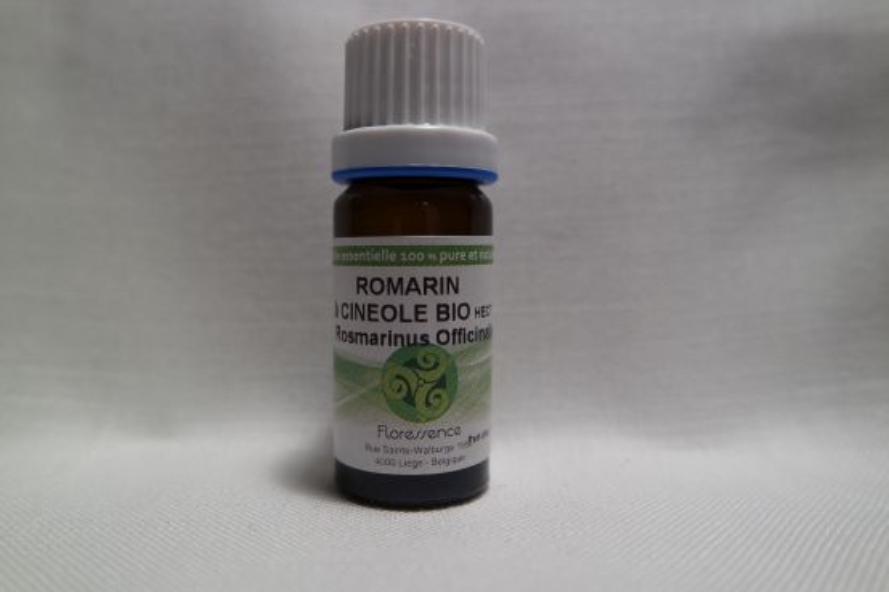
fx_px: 642
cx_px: 433
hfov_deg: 69.4
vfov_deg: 49.5
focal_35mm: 26
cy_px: 279
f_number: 4
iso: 400
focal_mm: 16
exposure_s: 1/80
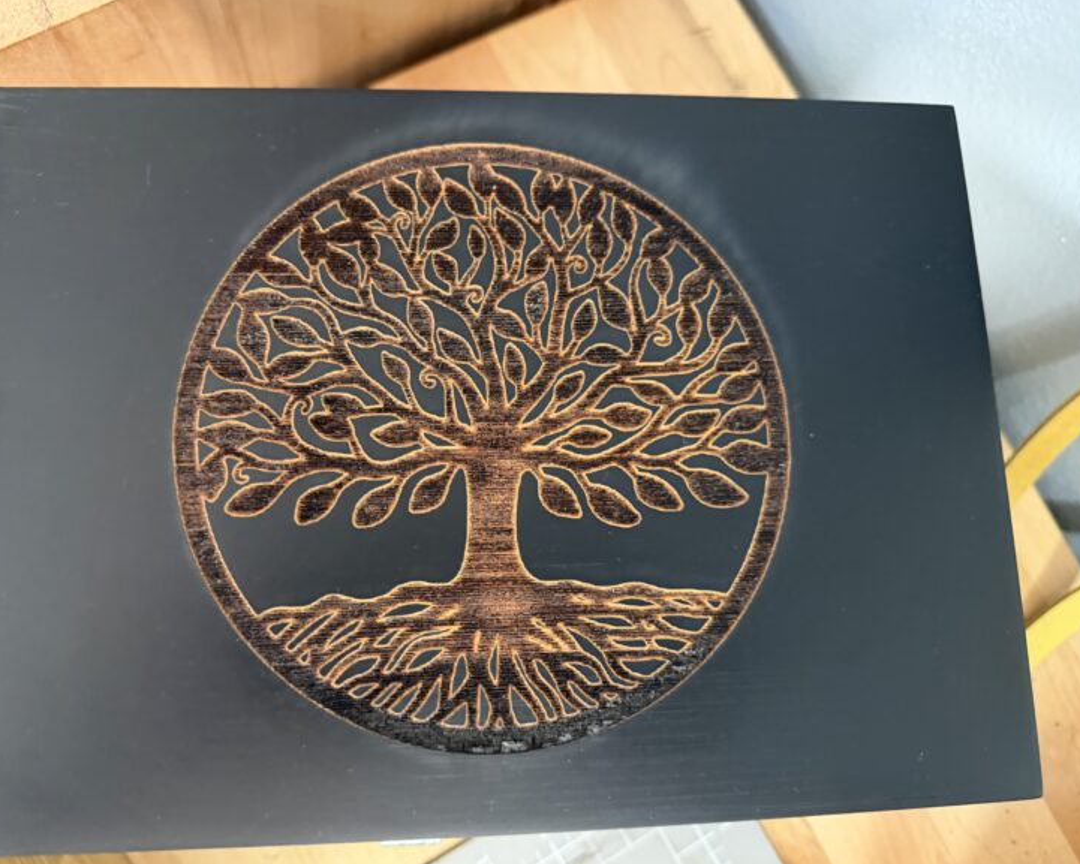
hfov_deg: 65.9
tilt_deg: -77.8
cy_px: 442
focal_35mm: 26
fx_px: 831
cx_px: 488
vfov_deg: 54.9
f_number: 1.78
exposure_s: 1/45
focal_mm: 6.76
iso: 800
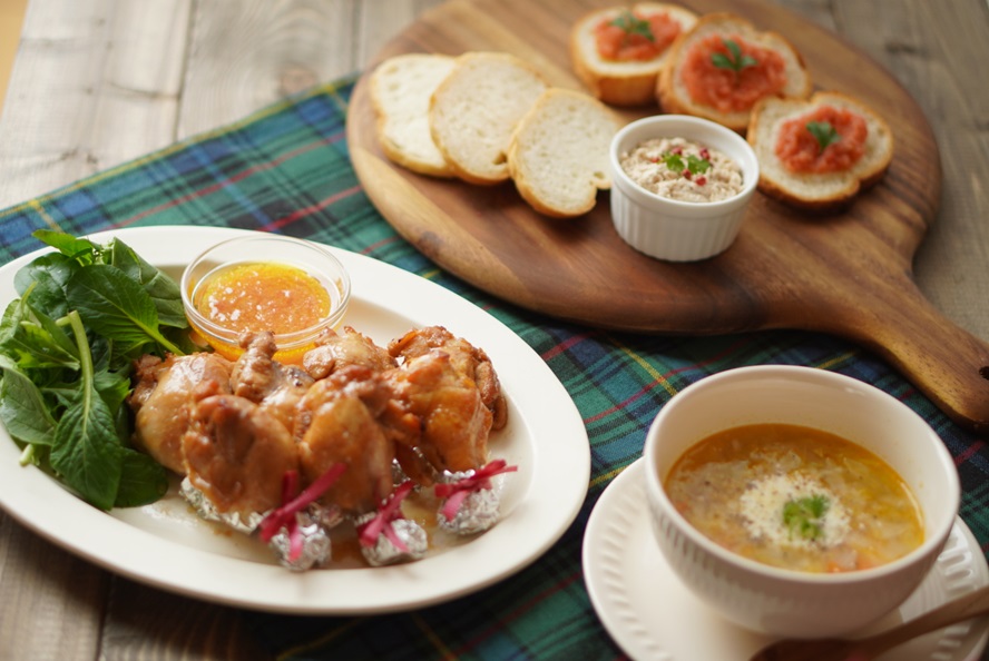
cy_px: 330
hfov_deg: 27.0
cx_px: 494
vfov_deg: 18.2
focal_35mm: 75
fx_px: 2062
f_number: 1.8
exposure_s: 1/80
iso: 125
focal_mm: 50
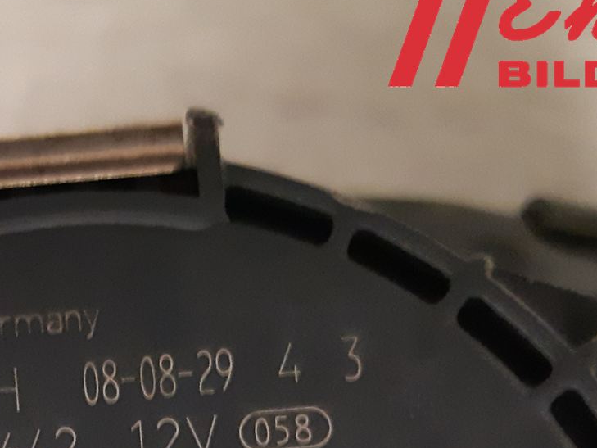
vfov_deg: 18.8
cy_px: 577
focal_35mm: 73
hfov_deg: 25.8
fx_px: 1259
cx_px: 52
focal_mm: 3.93
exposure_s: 1/25
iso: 400
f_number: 1.7
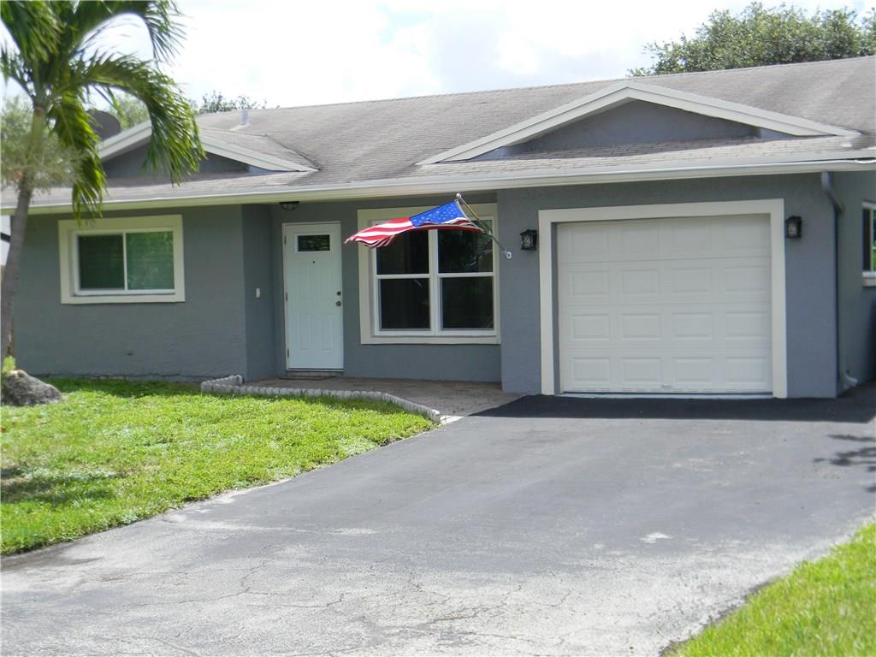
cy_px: 328
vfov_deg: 26.1
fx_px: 1417
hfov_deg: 34.3
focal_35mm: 56
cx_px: 438
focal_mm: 10.1
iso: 80
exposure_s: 1/482
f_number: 4.1
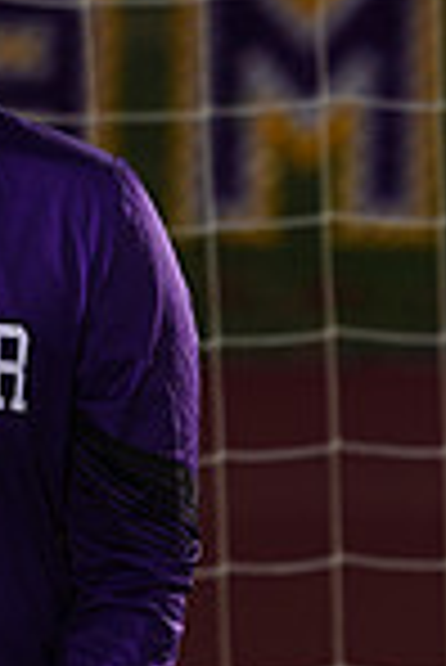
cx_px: -205
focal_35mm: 1014
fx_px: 18798
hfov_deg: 1.4
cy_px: 873
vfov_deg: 2.0
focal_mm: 259
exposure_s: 1/200
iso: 100
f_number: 7.1
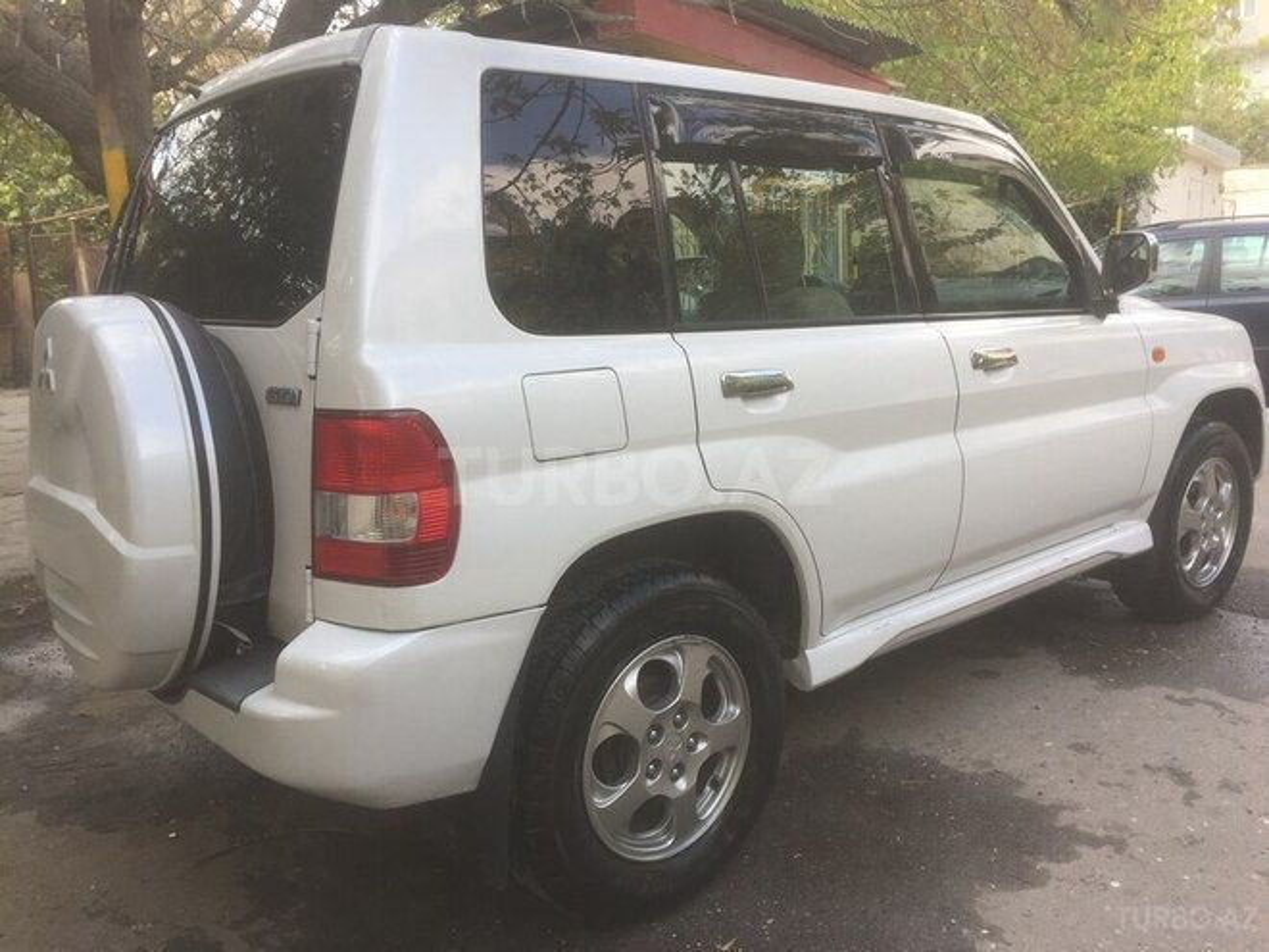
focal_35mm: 29
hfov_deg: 61.7
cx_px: 634
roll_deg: +1.3
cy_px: 476
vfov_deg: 48.2
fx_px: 1063
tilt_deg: -5.4
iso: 32
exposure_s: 1/309
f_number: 2.2
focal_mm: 4.15
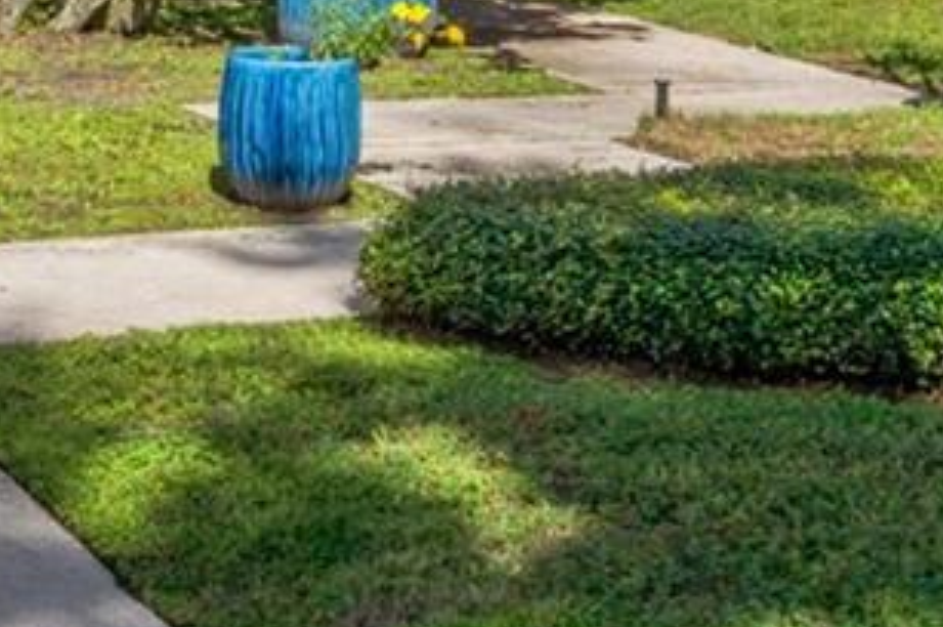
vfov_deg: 11.2
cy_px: -148
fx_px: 3140
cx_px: -181
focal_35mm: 120
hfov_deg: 16.4
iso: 100
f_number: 16
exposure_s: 1/90
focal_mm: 23
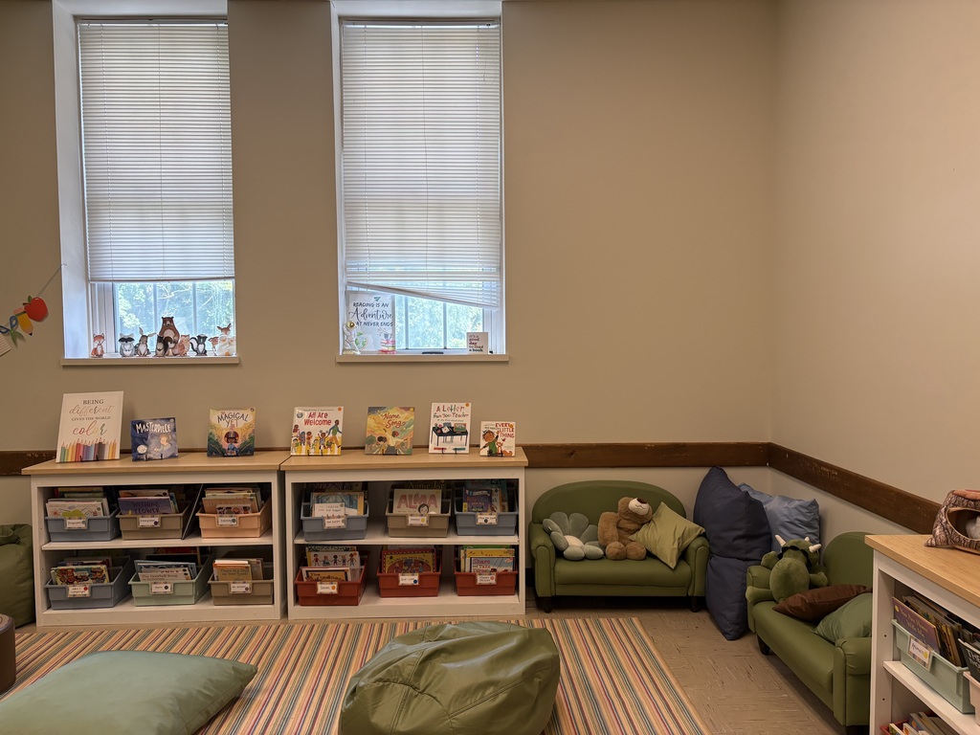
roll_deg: +0.9
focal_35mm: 26
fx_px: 736
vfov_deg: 53.1
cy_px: 368
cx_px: 490
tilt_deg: -2.5
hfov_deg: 67.3
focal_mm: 5.96
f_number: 1.6
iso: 80
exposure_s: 1/104
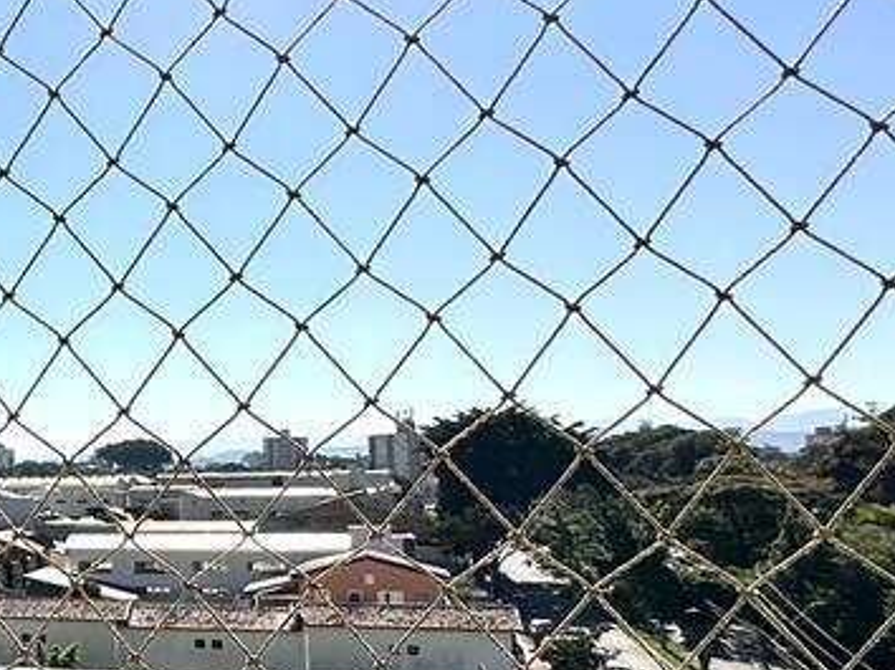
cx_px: -478
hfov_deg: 25.0
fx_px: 1473
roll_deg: +0.4
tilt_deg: +2.7
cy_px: 410
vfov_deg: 25.6
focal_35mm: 57
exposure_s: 1/2353
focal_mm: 2.22
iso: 40
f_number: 2.2
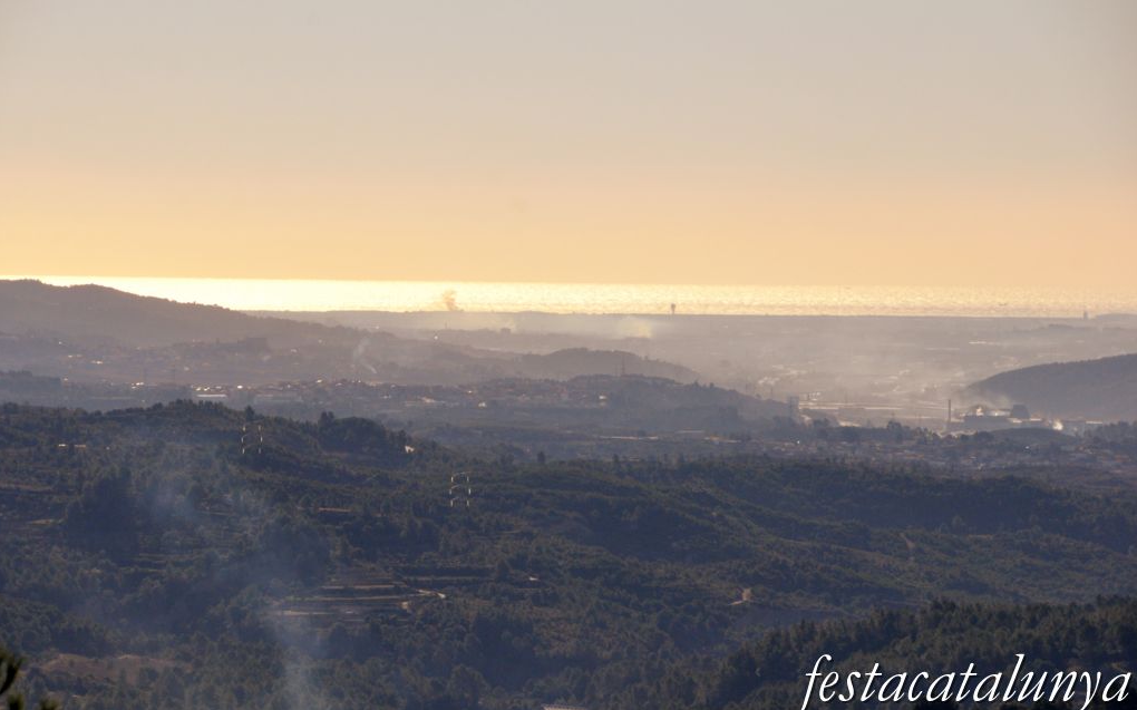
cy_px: 342
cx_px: 567
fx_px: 7125
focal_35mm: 230
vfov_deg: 5.7
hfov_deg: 9.1
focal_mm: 150
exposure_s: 1/1600
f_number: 10
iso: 500
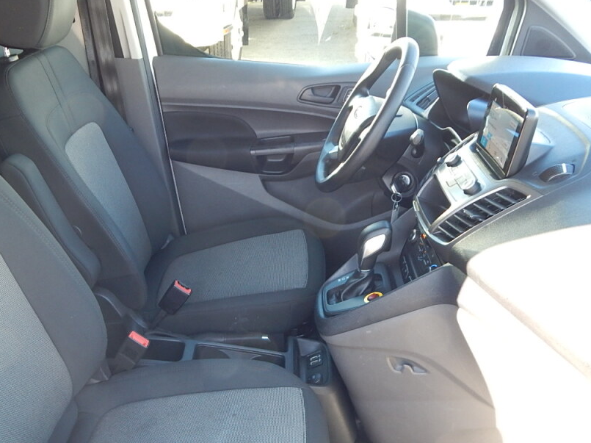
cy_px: 296
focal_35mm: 35
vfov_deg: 40.2
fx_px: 597
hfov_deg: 51.4
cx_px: 185
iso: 125
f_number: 3
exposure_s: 1/50
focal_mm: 4
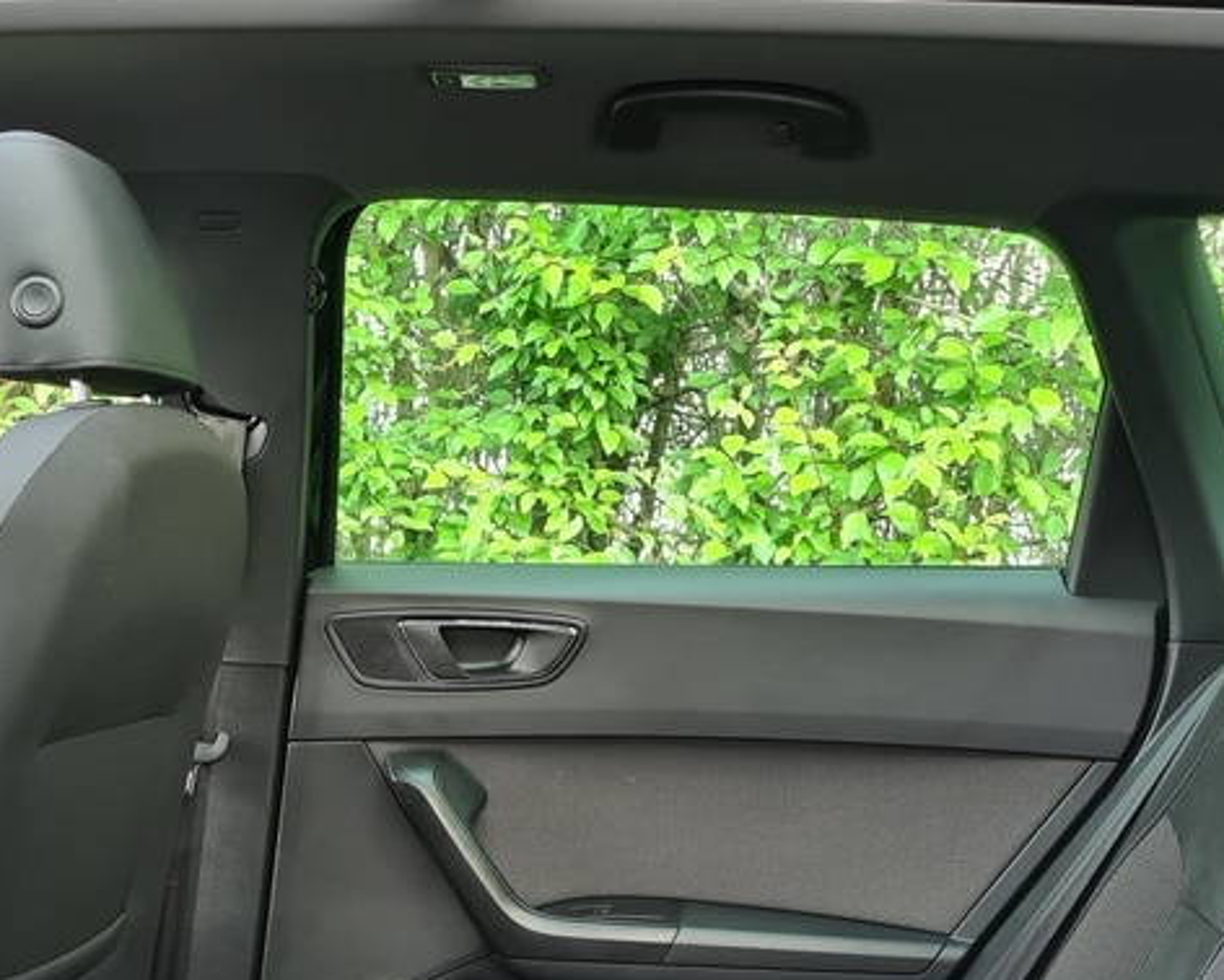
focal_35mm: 55
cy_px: 786
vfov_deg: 27.1
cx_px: 428
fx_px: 1993
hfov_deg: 33.9
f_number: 1.8
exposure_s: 1/50
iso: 320
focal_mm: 5.4
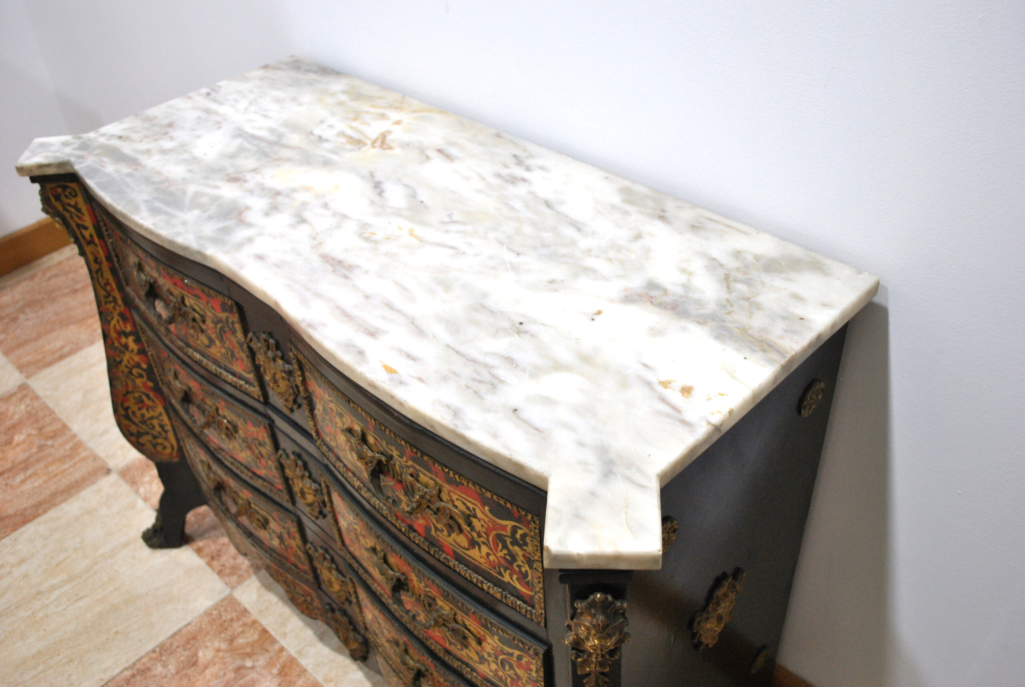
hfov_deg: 57.2
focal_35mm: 33
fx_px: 941
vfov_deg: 40.1
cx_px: 512
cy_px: 344
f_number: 3.8
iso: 400
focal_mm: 22
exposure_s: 1/30
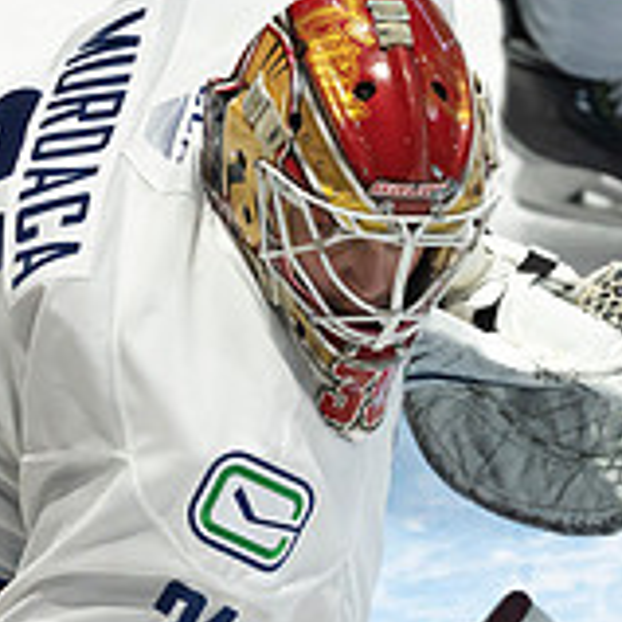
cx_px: 333
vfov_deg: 0.9
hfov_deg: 0.9
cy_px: 698
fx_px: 37873
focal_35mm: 1863
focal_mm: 600
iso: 1600
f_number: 4
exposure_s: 1/640
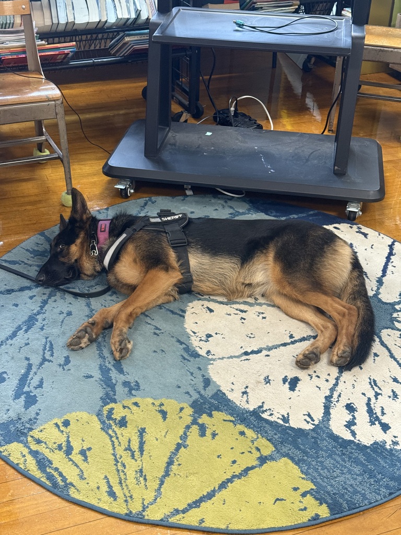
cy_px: 268
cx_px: 200
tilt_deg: -33.4
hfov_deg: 30.3
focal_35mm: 48
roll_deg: -3.3
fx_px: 741
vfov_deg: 39.7
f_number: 1.78
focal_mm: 6.76
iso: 250
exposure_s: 1/40
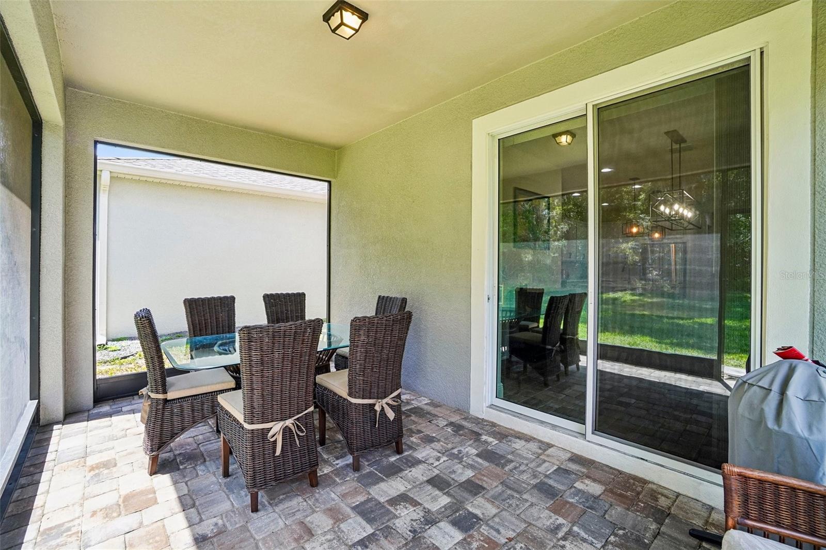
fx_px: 344
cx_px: 413
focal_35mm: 15
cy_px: 275
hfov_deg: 100.4
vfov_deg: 77.3
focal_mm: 10
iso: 250
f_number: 8
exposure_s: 1/30
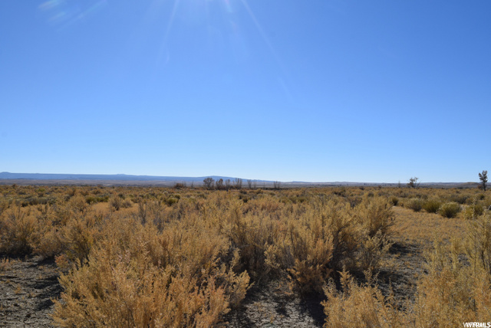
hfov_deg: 67.3
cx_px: 246
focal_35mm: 27
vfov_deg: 48.0
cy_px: 164
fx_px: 369
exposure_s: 1/500
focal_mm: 18
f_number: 11
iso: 200
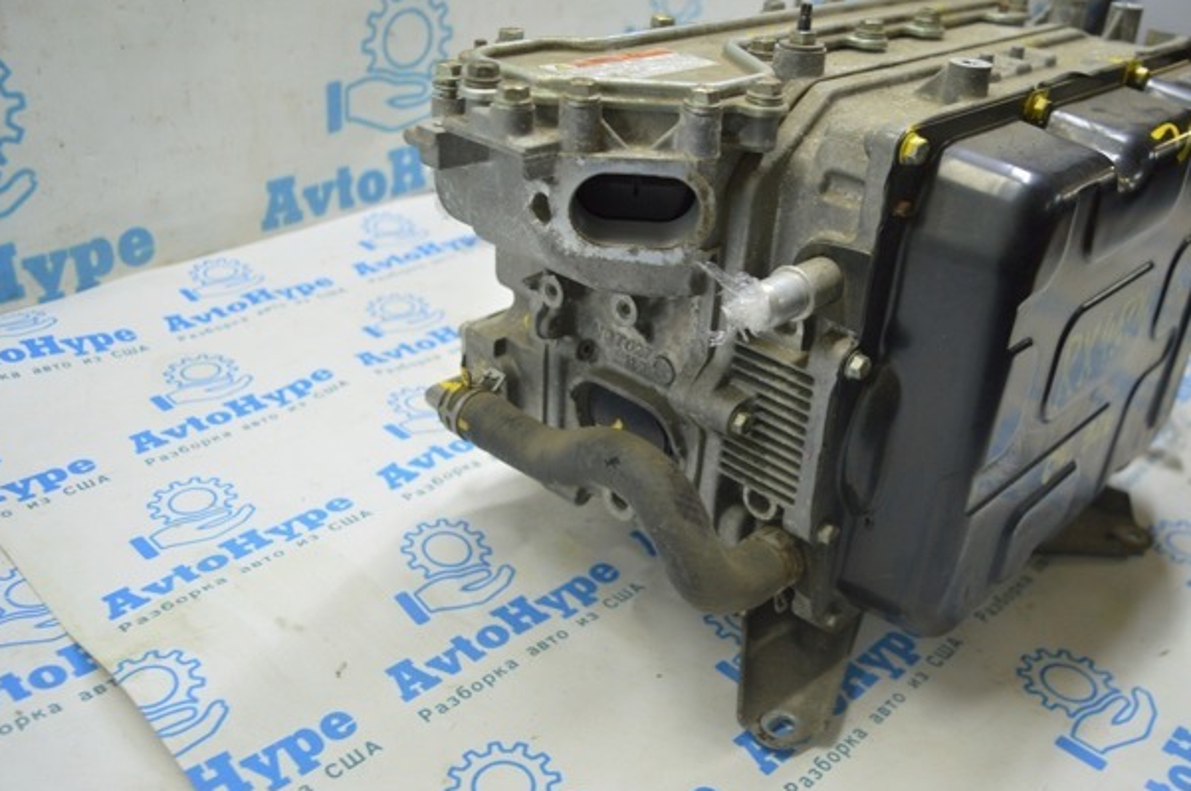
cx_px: 589
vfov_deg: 39.3
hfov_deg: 56.5
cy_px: 376
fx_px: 1108
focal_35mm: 34
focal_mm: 21
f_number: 3.8
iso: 400
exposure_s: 1/40
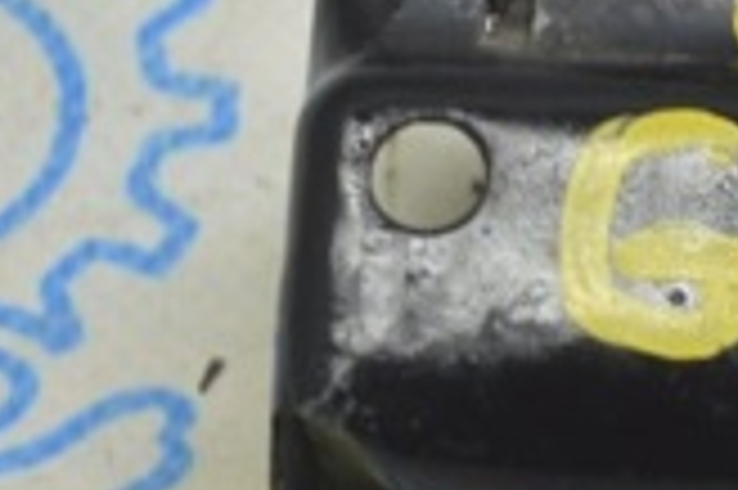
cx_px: 1372
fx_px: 6226
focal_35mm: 304
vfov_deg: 4.5
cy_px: 353
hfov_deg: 6.6
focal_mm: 52
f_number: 5.6
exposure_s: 1/20
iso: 400
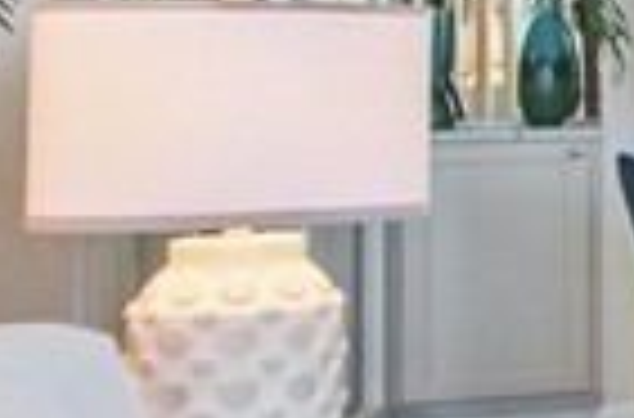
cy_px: 76
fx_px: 2036
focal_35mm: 116
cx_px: 2028
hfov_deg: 10.5
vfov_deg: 11.7
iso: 200
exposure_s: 1/3
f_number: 8
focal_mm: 10
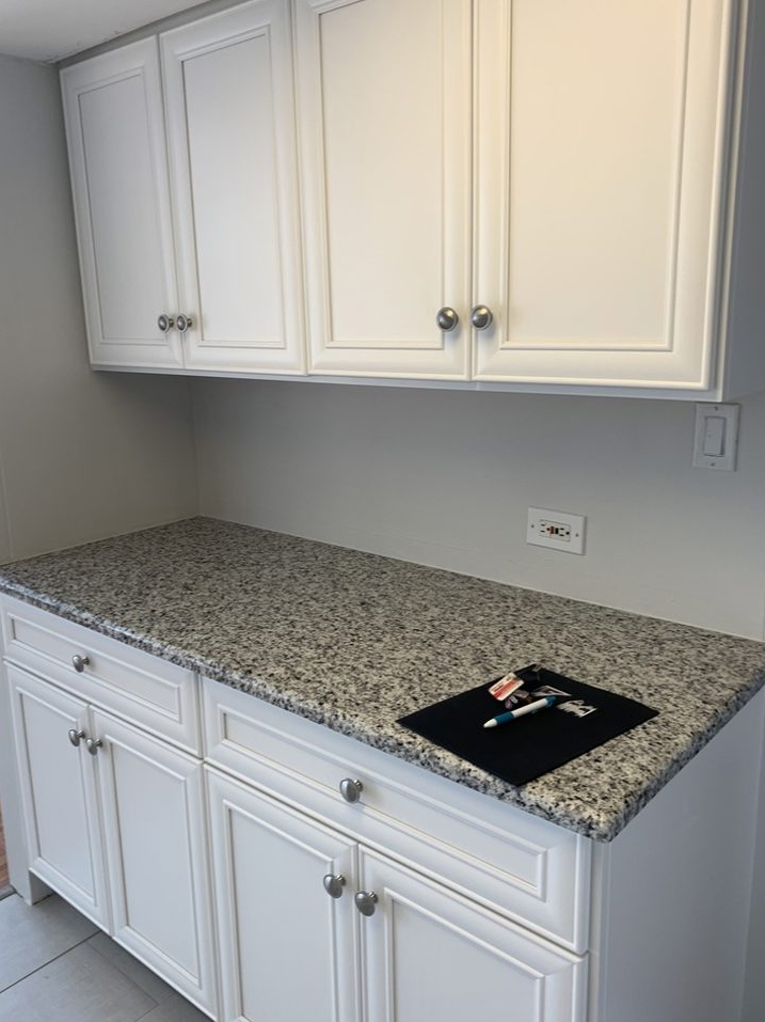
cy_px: 501
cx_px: 349
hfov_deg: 48.1
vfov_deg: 61.7
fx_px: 855
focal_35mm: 29
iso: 32
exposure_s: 1/120
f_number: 1.8
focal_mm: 4.25
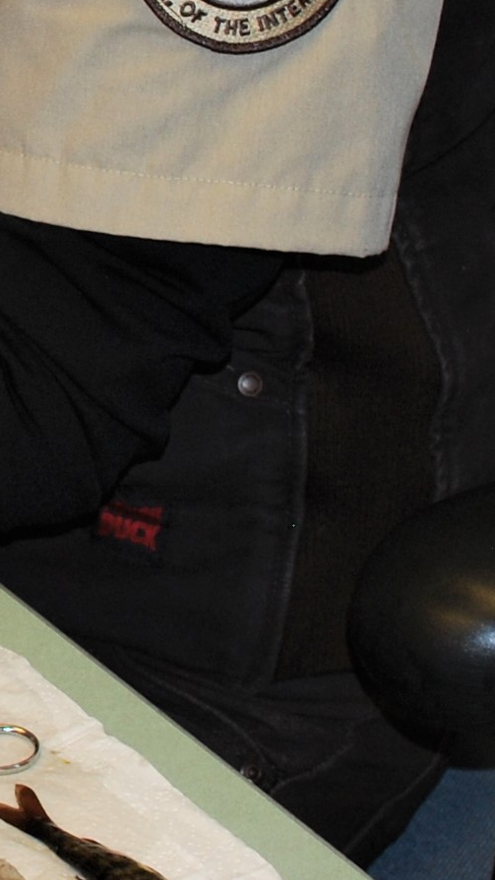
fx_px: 4133
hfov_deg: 6.6
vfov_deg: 12.0
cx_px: -589
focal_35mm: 177
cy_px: -20
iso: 200
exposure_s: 1/60
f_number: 4
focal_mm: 26
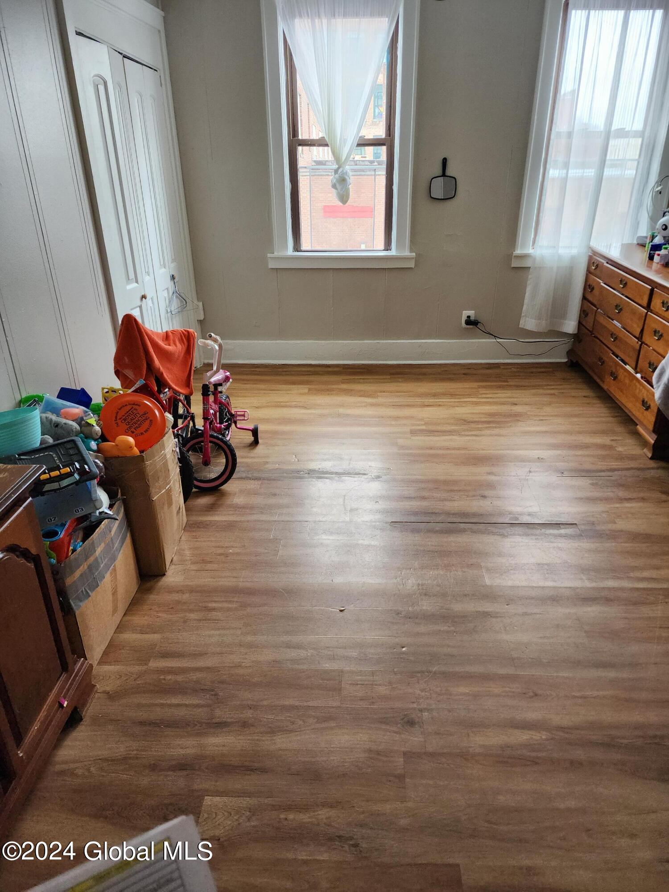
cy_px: 446
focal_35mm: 23
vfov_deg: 73.9
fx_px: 593
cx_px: 334
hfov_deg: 58.9
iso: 200
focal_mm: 6.4
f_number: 1.8
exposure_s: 1/120
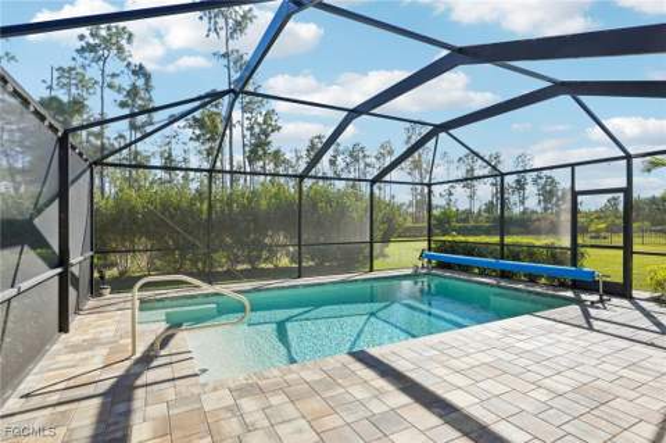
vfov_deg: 64.4
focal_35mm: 19
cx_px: 333
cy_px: 222
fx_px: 351
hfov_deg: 87.0
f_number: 8
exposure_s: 1/800
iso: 400
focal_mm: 19
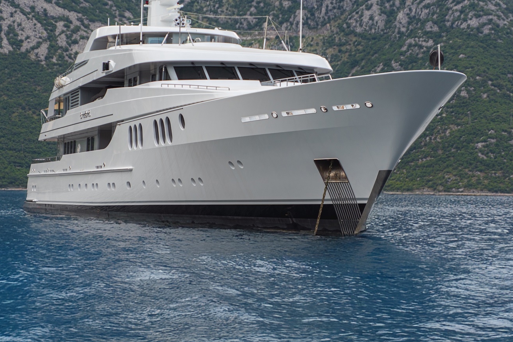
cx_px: 234
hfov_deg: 20.8
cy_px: 81
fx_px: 1397
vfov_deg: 13.9
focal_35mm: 98
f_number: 2.8
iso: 100
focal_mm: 64
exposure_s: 1/400
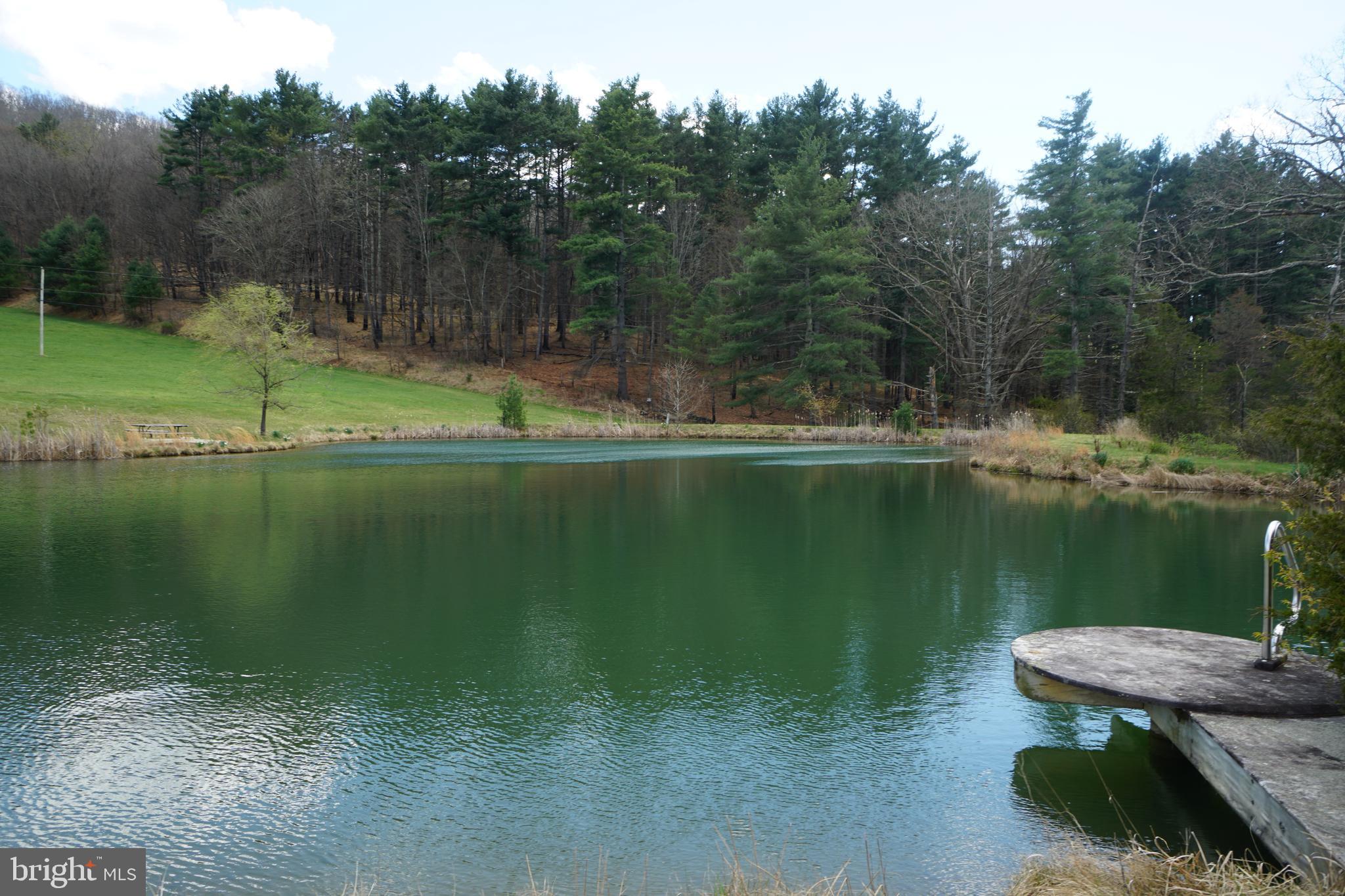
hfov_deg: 67.4
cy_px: 448
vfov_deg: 47.9
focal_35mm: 27
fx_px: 1009
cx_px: 672
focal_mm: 18
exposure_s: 1/80
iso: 100
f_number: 7.1
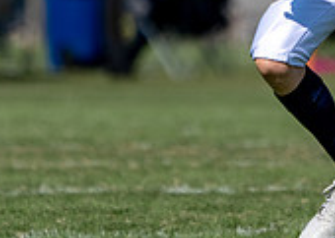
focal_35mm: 1433
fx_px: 13618
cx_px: 364
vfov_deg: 1.0
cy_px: -122
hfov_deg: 1.4
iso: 125
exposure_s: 1/1600
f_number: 5.6
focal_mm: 318
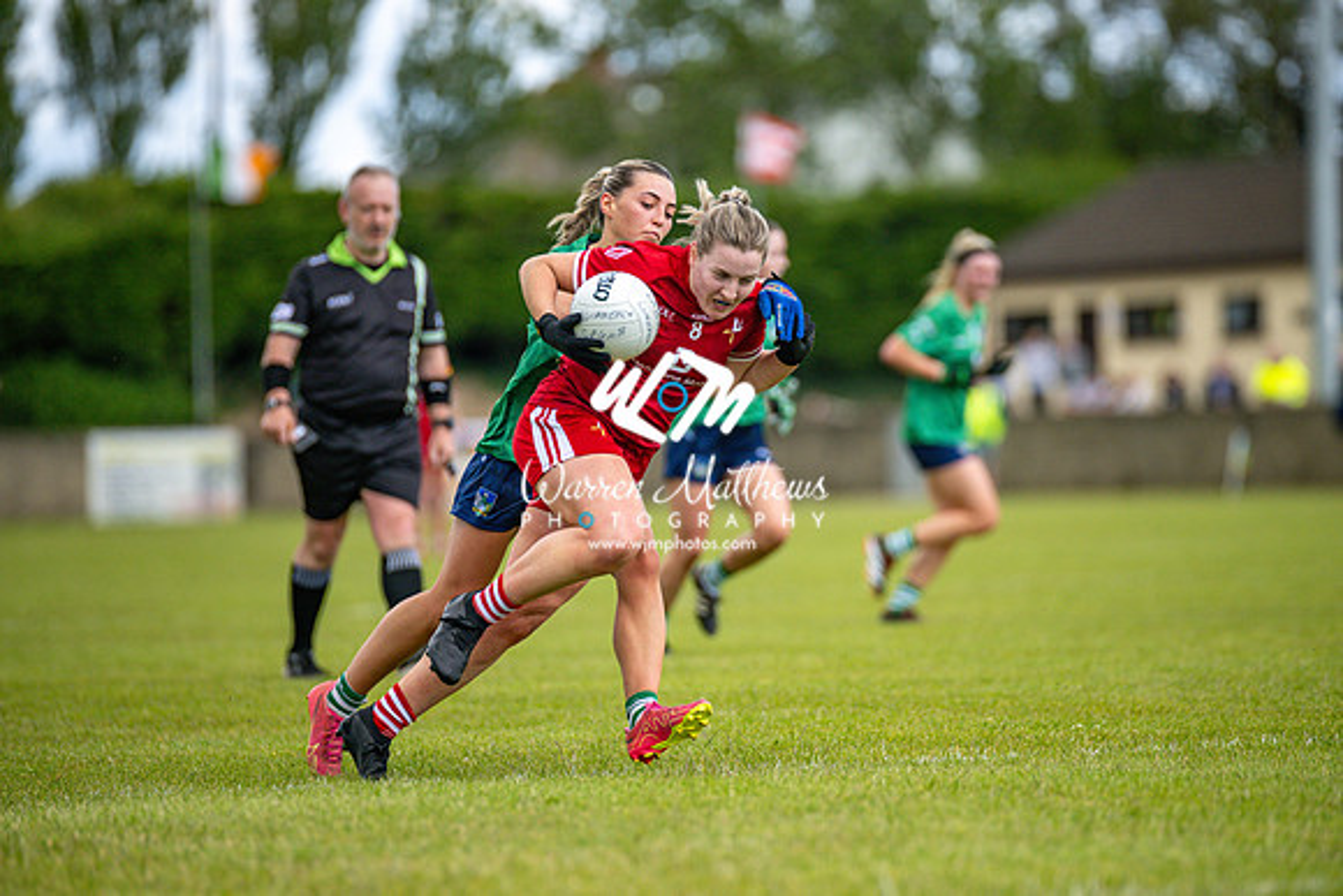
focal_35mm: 300
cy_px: 448
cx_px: 672
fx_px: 11194
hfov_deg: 6.9
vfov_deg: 4.6
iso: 450
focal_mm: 300
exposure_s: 1/6400
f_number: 2.8
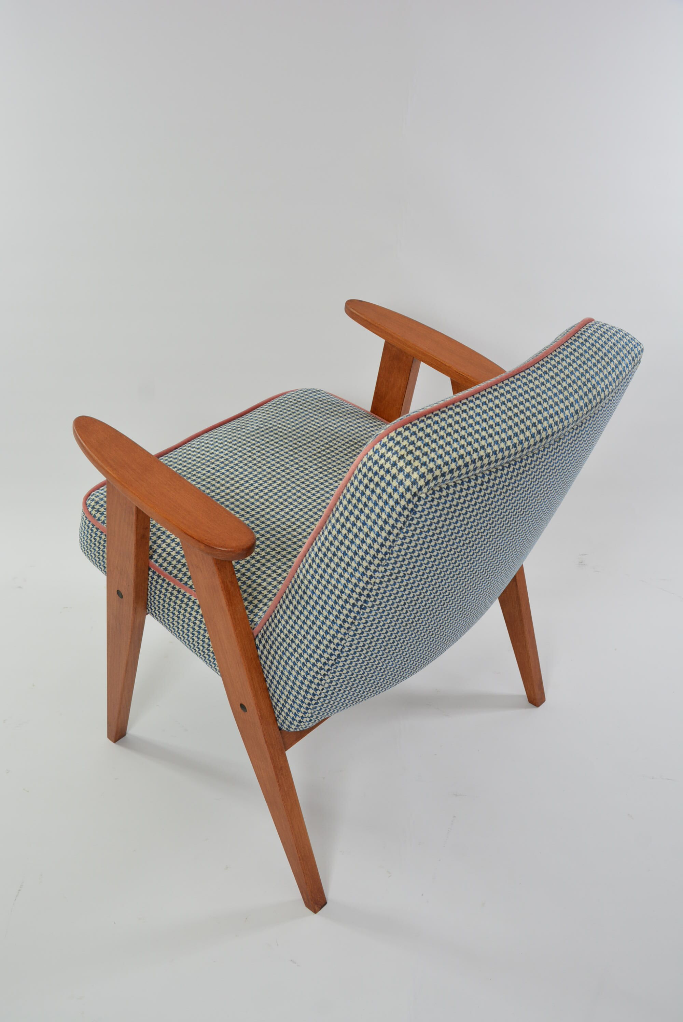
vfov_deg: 53.1
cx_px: 342
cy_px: 511
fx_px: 1023
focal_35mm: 36
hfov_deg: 36.9
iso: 400
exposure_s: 1/60
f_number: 8
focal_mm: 24
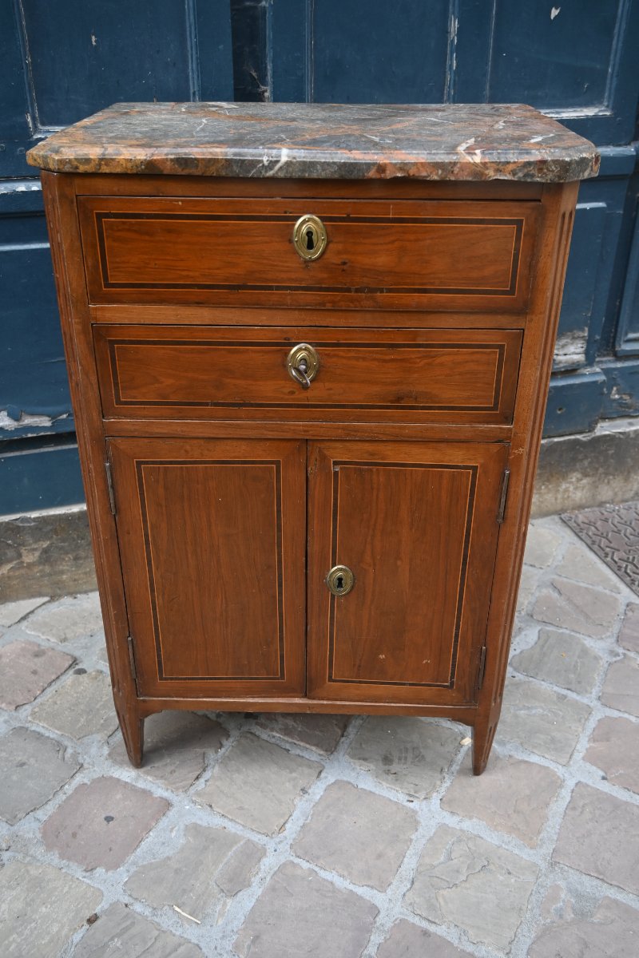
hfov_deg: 40.0
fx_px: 879
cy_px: 479
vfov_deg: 57.2
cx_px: 320
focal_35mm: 33
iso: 320
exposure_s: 1/250
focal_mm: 22
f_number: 4
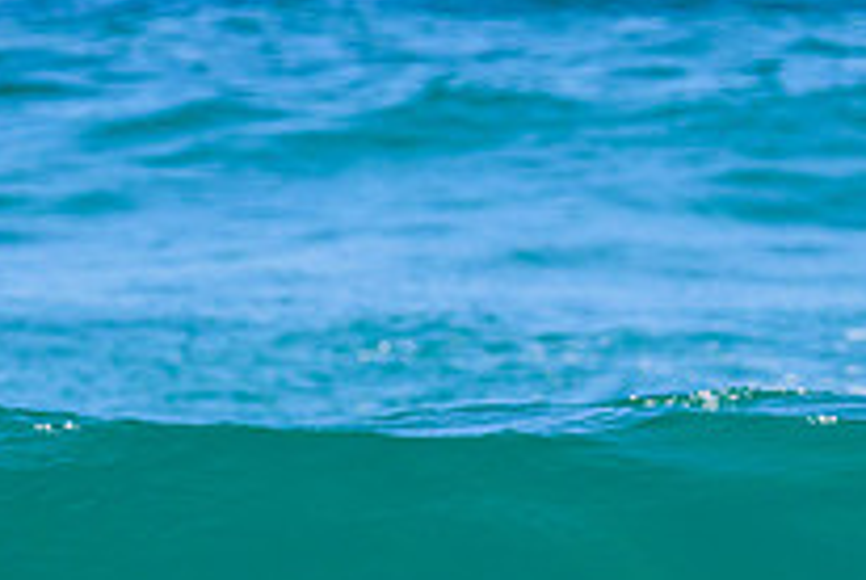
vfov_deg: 0.9
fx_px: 37965
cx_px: 694
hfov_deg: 1.3
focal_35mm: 1576
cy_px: 780
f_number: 11
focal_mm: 560
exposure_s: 1/2000
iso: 1400
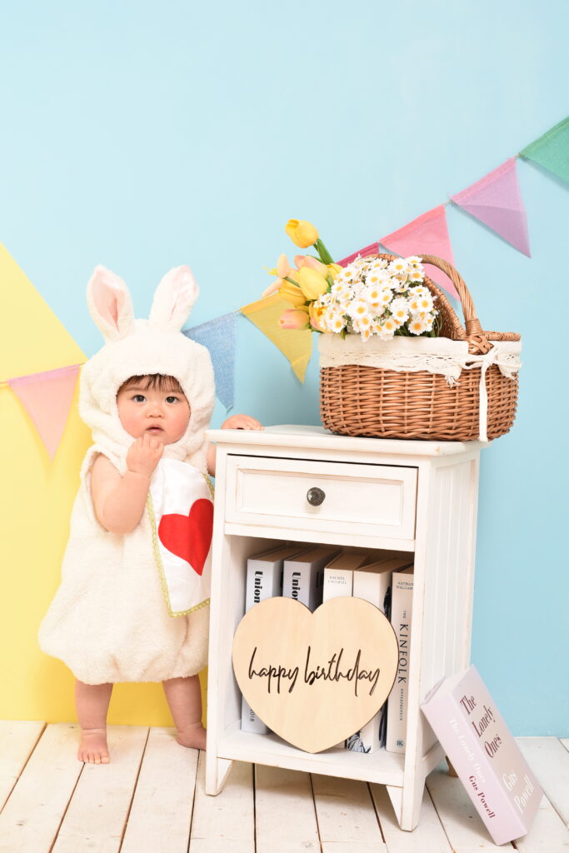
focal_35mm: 50
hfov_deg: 27.0
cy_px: 426
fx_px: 1185
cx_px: 284
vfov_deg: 39.6
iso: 320
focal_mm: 50
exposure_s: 1/125
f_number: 7.1
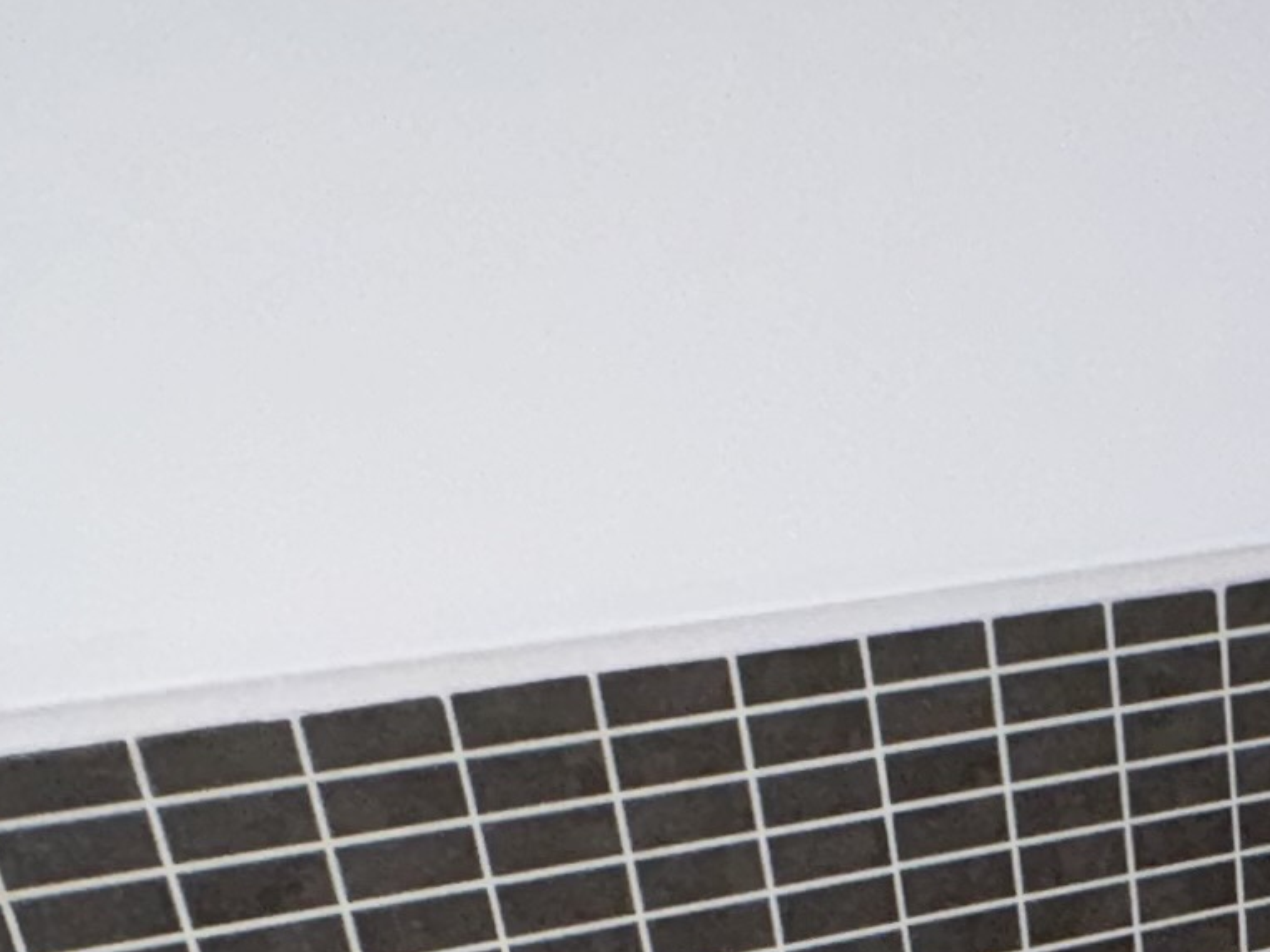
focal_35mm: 74
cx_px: 1605
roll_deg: -1.5
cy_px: 1756
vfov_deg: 16.4
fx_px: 2715
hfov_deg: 23.6
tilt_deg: -34.7
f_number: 2.2
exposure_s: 1/30
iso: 125
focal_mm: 2.22
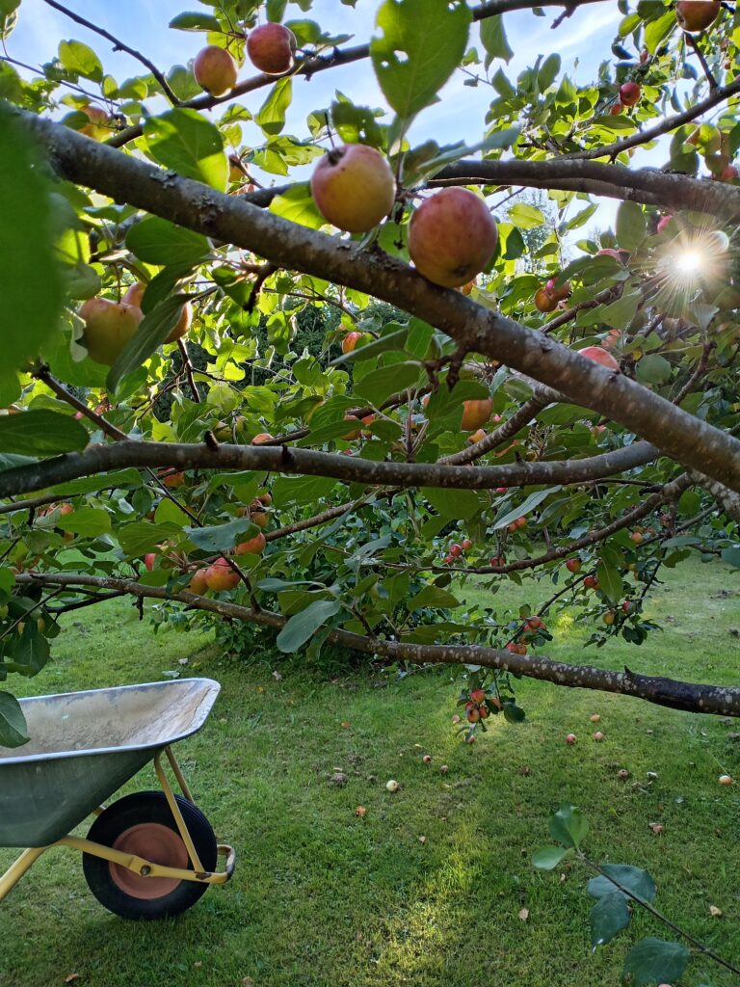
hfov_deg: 51.4
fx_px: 770
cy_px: 494
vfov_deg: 65.3
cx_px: 370
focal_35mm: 27
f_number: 1.8
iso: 122
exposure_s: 1/50
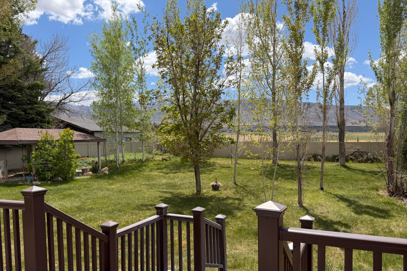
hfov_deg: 65.3
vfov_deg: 46.3
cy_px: 156
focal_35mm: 28
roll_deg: +1.9
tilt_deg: -2.0
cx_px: 182
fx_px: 317
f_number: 1.78
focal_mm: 6.76
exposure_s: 1/4975
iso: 100
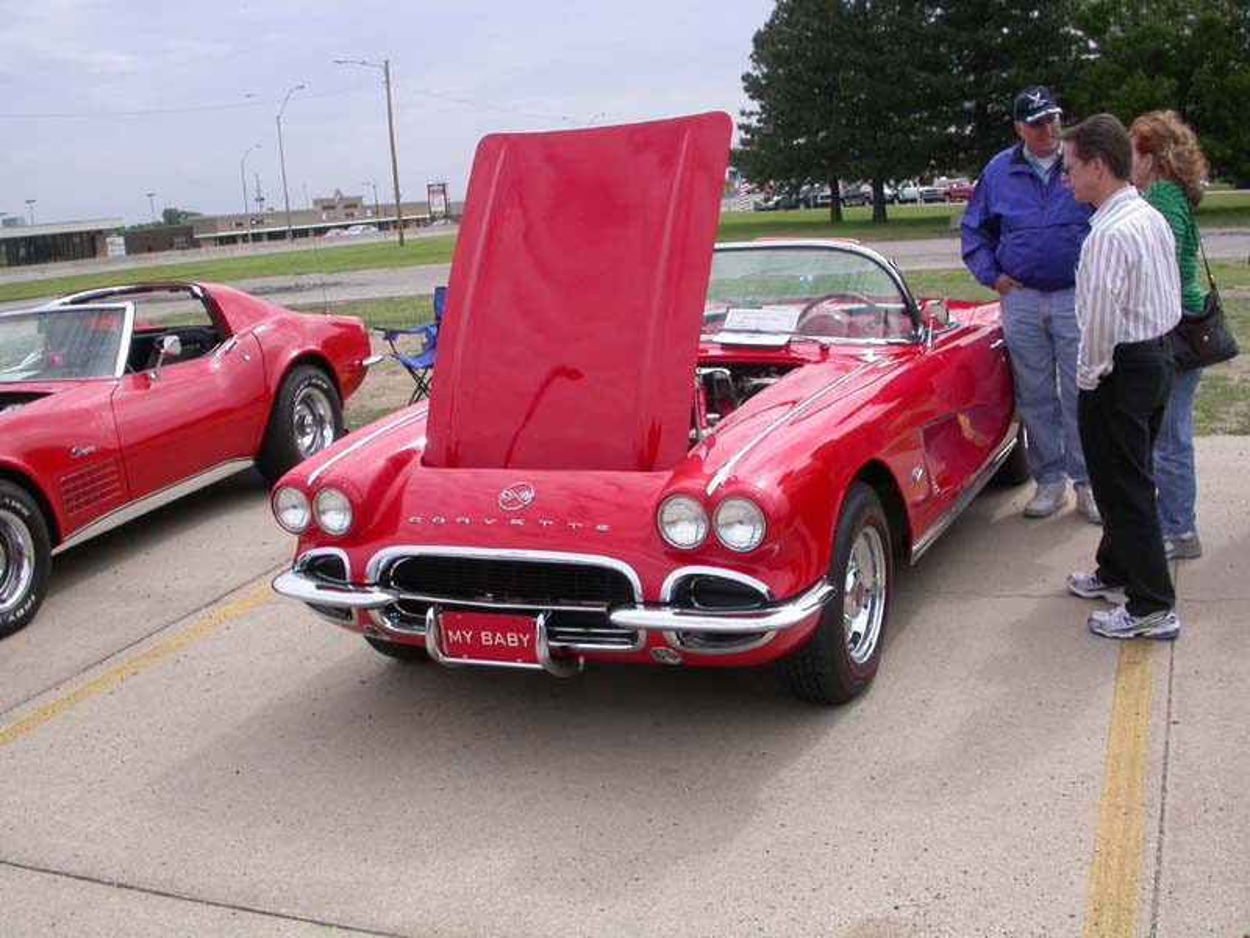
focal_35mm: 38
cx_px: 625
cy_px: 469
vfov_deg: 37.7
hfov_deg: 49.0
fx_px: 1372
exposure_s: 1/291
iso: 100
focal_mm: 7.85
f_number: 6.7
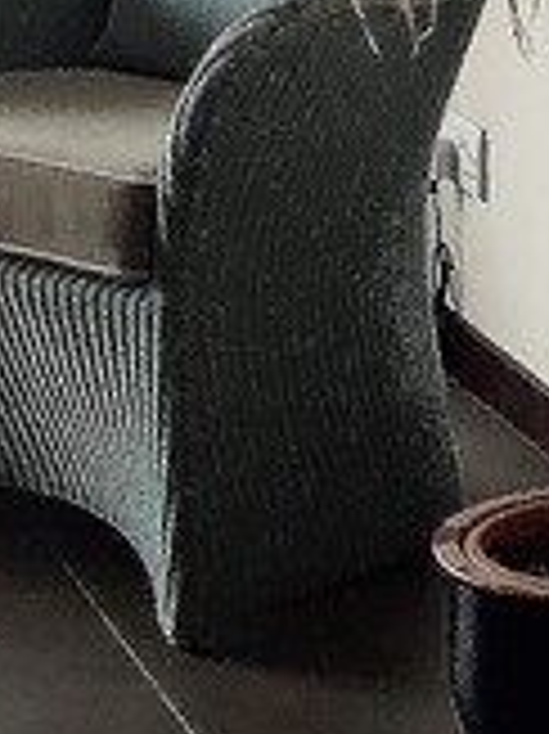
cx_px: 1094
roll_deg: -2.8
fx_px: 3854
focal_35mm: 182
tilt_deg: -13.0
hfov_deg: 7.8
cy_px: 113
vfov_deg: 10.8
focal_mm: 4.15
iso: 40
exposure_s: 1/50
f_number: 2.2
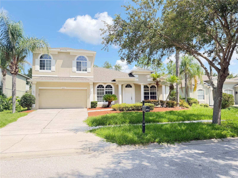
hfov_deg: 71.6
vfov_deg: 56.8
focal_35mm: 24
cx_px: 119
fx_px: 165
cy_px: 89
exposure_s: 1/878
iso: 80
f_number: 1.78
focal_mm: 6.76
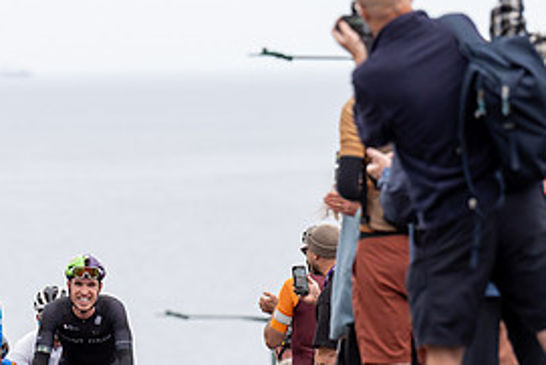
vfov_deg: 3.0
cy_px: 311
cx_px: 69
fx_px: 6889
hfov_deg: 4.5
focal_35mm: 454
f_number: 3.5
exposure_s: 1/1000
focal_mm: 178
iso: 320
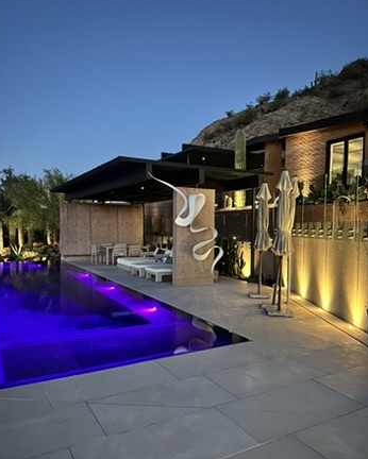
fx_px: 354
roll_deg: +0.0
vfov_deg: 65.9
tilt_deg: -3.4
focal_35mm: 26
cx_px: 182
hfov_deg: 55.0
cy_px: 248
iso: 1600
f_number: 1.78
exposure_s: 1/15
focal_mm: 6.86
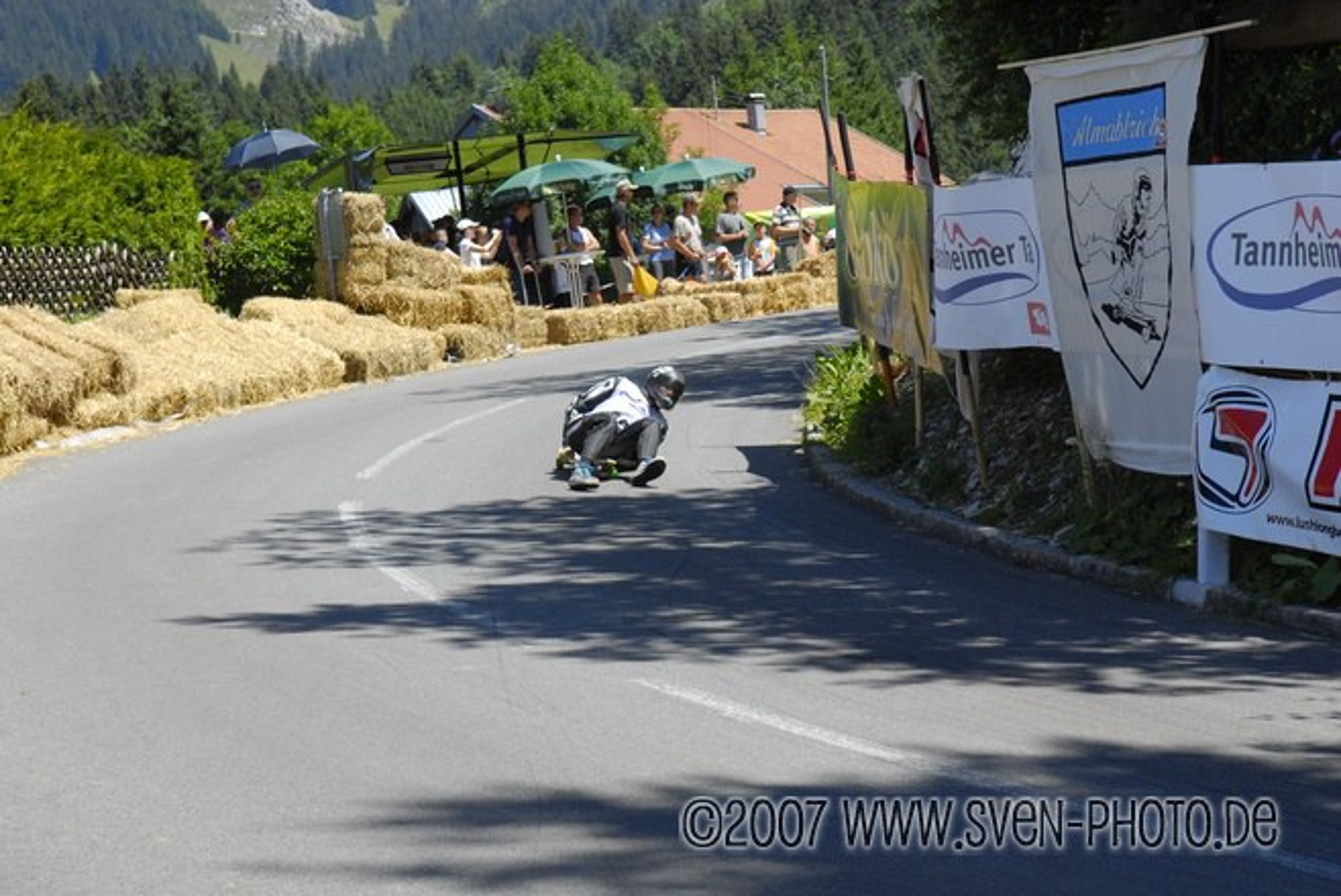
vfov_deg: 16.6
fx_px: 3076
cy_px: 448
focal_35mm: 82
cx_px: 670
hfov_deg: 24.6
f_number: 7.1
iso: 200
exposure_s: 1/320
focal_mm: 55
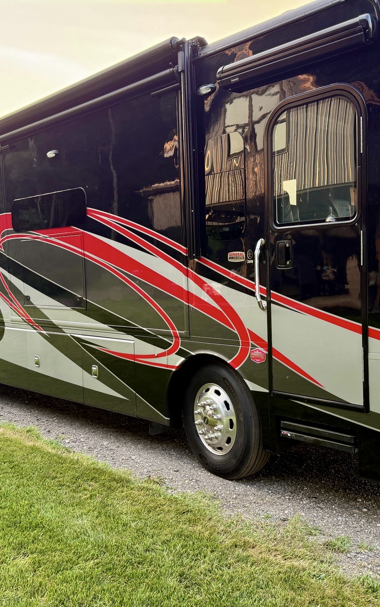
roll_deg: +1.9
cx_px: 211
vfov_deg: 56.7
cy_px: 303
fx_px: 563
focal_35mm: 34
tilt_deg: -3.0
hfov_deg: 37.2
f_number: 1.78
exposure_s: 1/230
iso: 125
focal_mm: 6.76
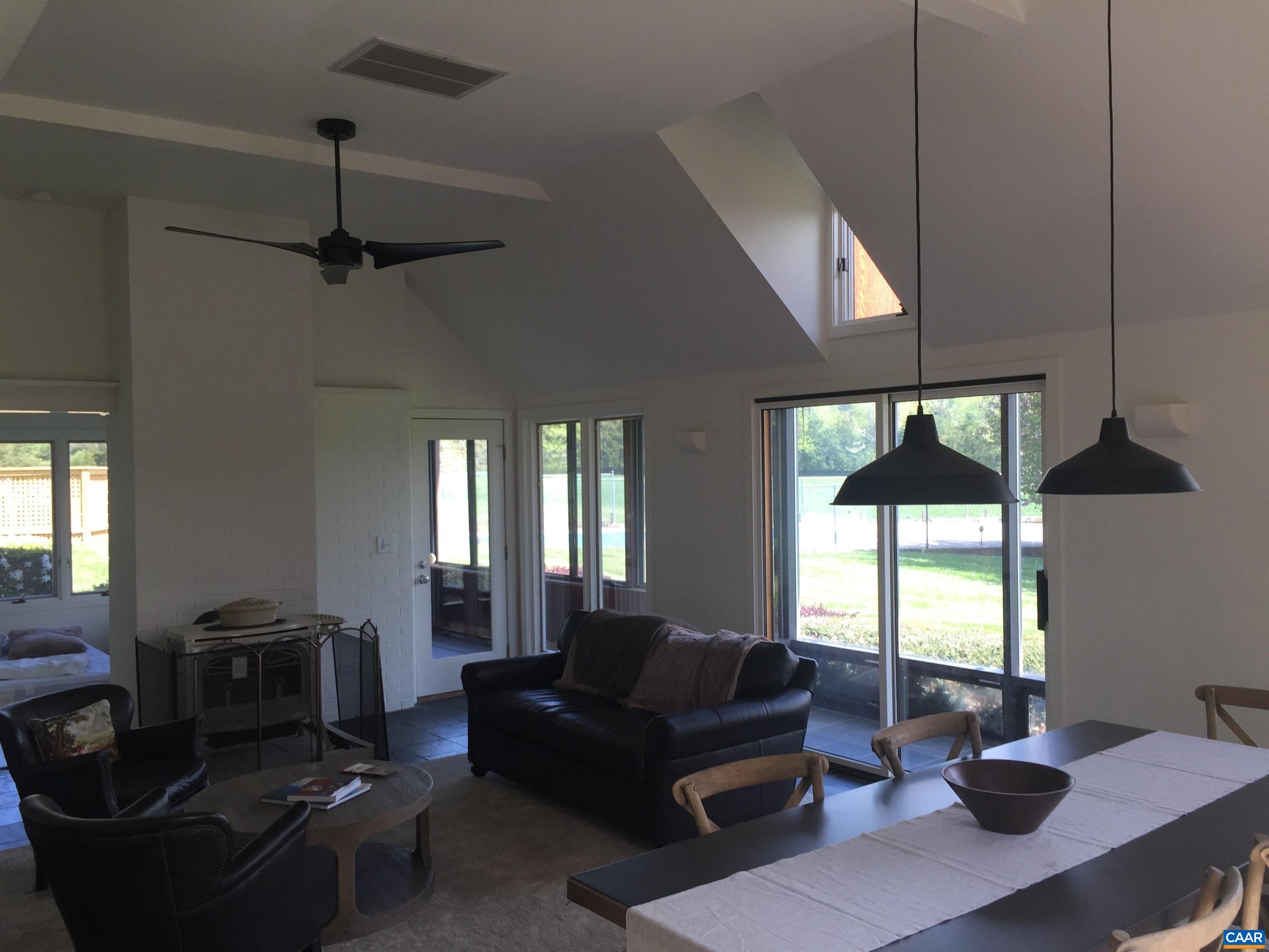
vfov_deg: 48.2
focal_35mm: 29
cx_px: 634
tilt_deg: +0.8
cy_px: 476
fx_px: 1063
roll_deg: +0.9
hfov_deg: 61.7
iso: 32
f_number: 2.2
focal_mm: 4.15
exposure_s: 1/120
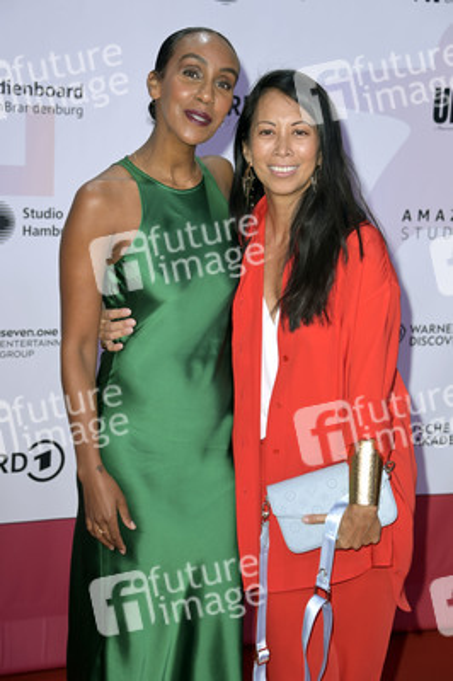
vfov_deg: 22.2
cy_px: 340
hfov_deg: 14.8
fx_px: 1739
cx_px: 226
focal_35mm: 92
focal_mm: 92
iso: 400
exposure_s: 1/250
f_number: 5.6
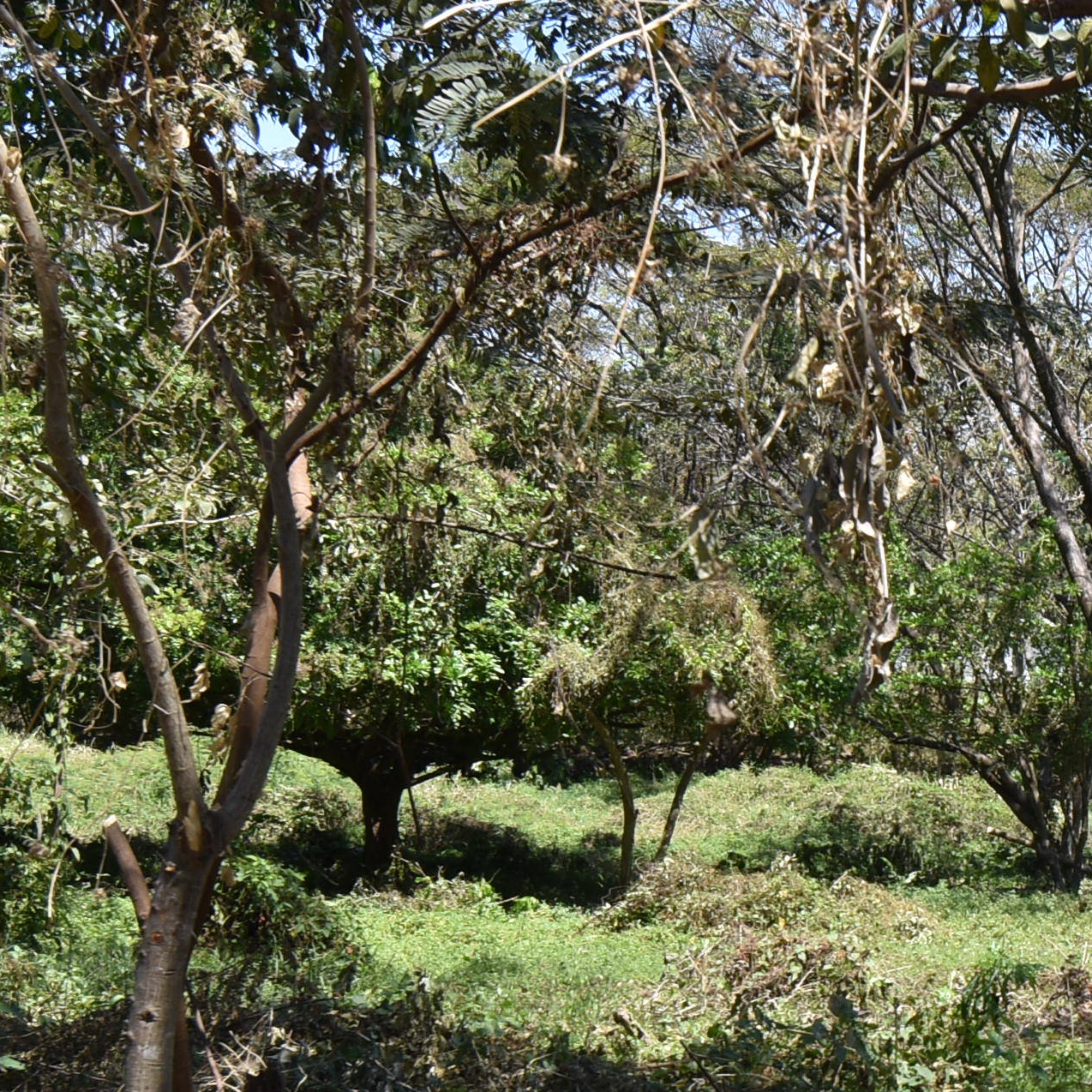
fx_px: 3212
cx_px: 1147
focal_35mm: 90
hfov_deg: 18.7
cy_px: 827
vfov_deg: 19.2
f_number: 8
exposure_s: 1/125
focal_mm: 20
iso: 100
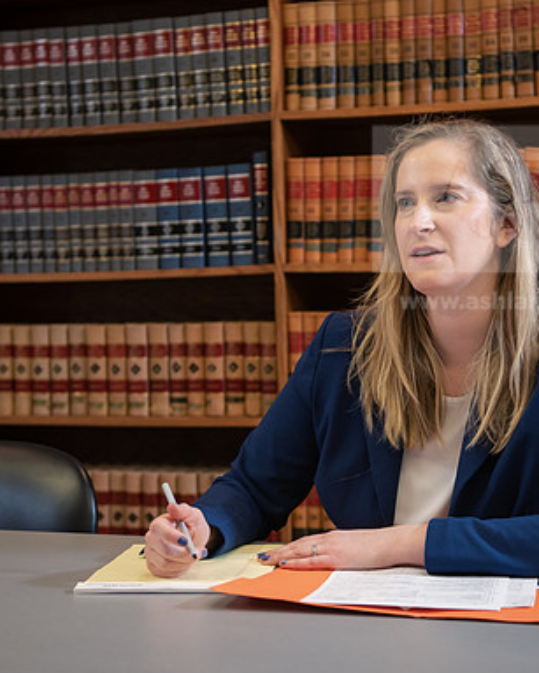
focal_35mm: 71
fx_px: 1414
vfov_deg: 26.7
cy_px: 338
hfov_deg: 21.6
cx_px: 320
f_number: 3.5
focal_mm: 50
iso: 800
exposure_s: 1/125
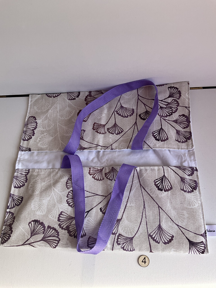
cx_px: 108
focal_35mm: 29
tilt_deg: -65.4
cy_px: 144
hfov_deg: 48.2
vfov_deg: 61.7
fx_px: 241
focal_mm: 3
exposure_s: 1/419
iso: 25
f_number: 1.8
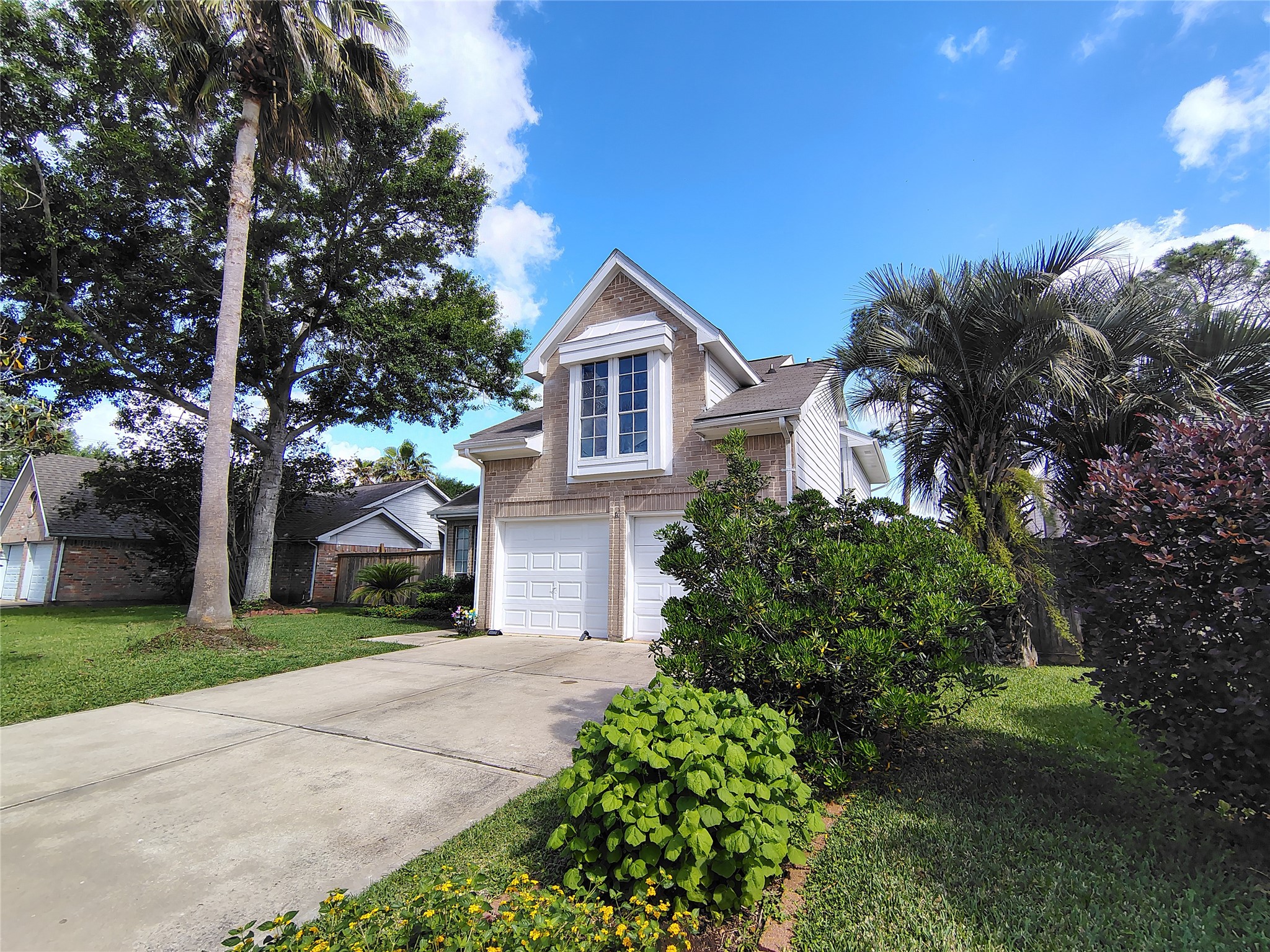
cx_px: 635
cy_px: 476
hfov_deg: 94.5
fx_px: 587
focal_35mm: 16
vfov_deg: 78.1
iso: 100
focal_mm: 2.13
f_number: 2.2
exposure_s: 1/586
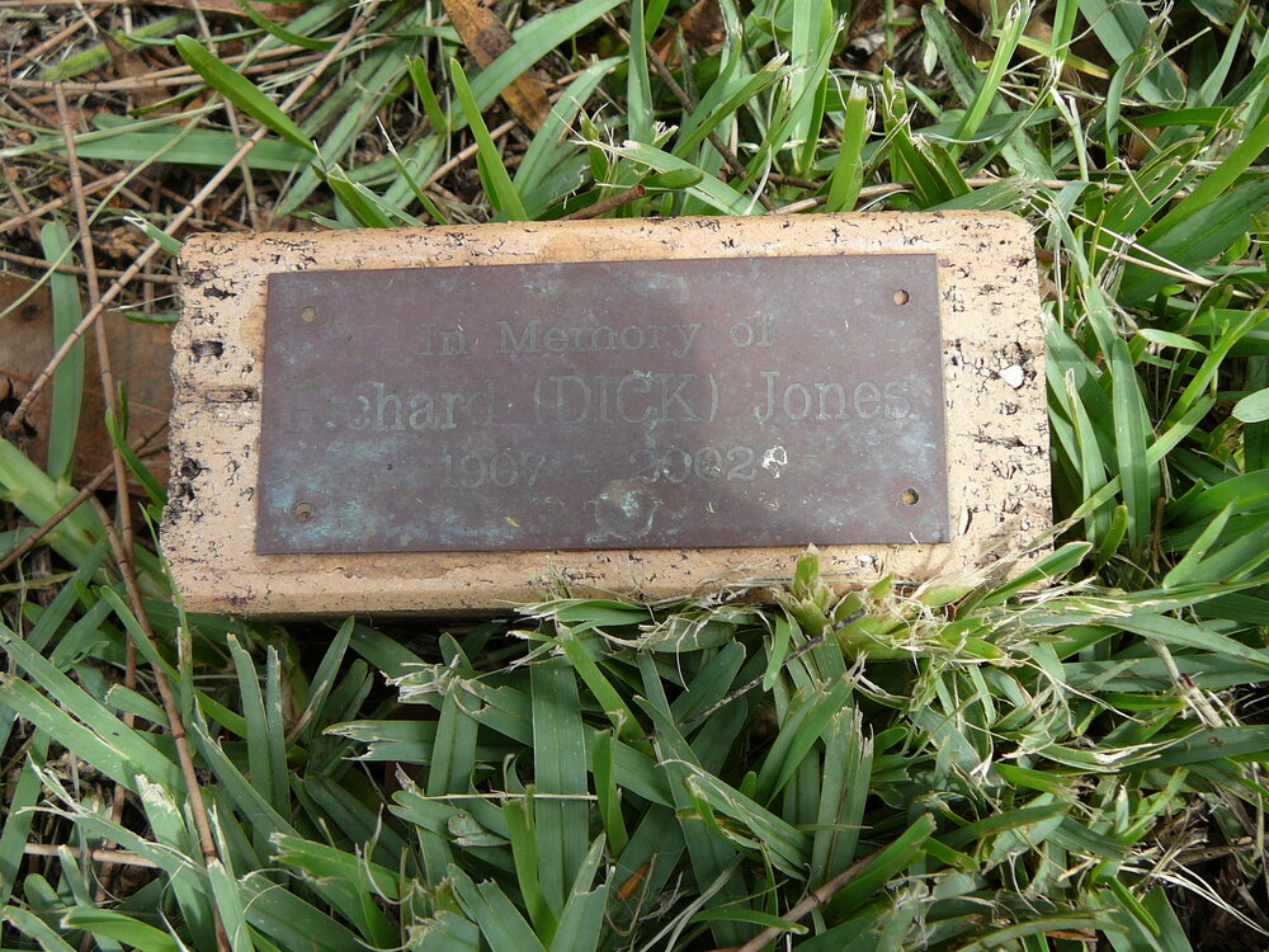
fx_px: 1283
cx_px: 634
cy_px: 476
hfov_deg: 52.6
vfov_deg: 40.7
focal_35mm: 35
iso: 80
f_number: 2.8
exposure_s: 1/320
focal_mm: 5.2
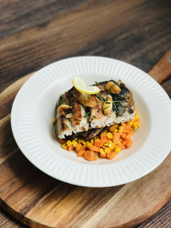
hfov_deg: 25.7
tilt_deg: -50.9
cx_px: 86
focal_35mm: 57
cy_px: 114
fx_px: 375
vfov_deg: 33.8
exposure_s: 1/251
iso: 20
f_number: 2.8
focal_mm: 6.6
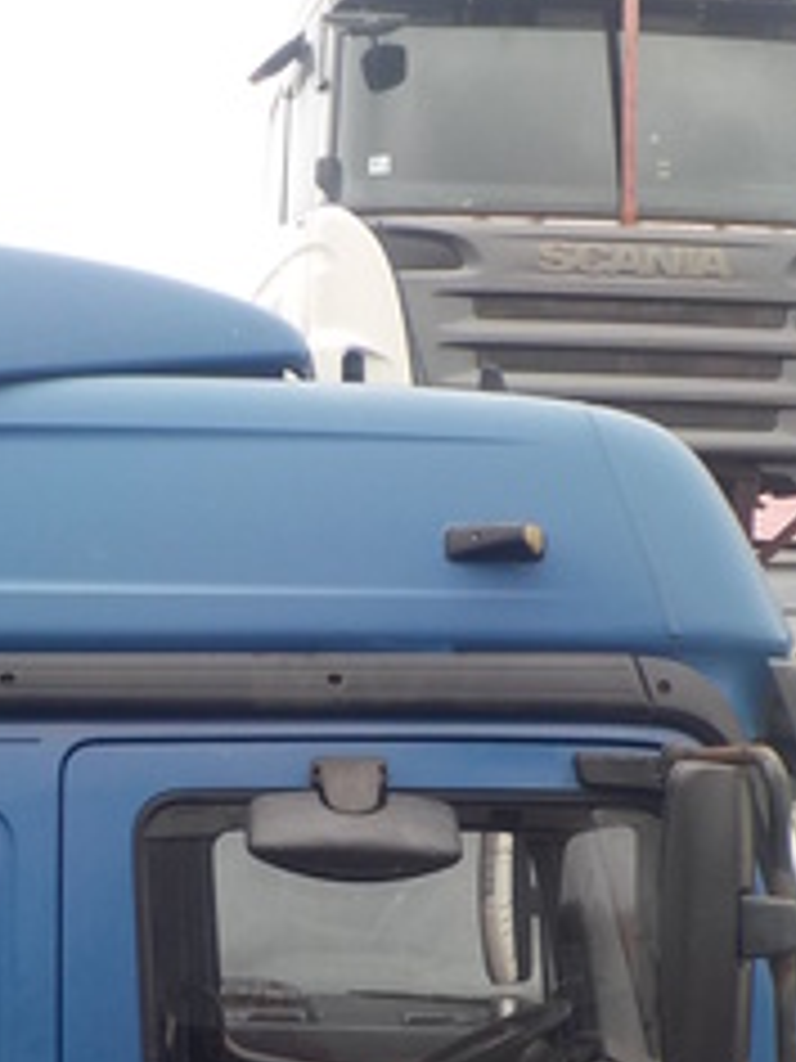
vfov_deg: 31.0
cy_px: 832
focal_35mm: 61
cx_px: 234
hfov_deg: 23.9
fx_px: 1870
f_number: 3.3
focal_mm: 4.1
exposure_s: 1/40
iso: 125
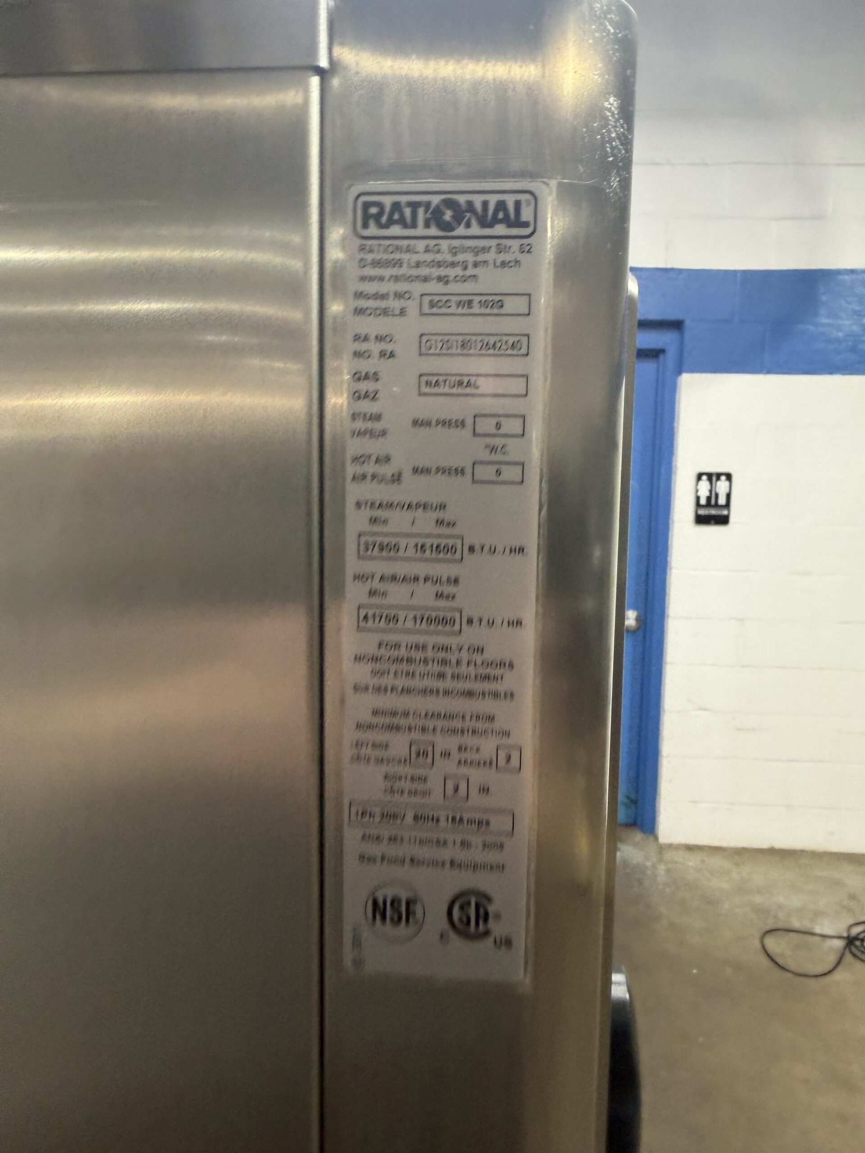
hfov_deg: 54.9
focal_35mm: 25
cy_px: 576
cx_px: 432
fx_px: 833
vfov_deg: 69.4
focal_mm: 2.22
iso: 160
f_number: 2.2
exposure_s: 1/60
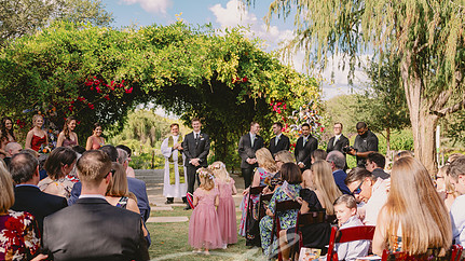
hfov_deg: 47.4
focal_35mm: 43
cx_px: 237
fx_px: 530
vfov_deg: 27.5
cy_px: 173
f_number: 2.8
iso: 80
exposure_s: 1/1250
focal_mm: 30.5
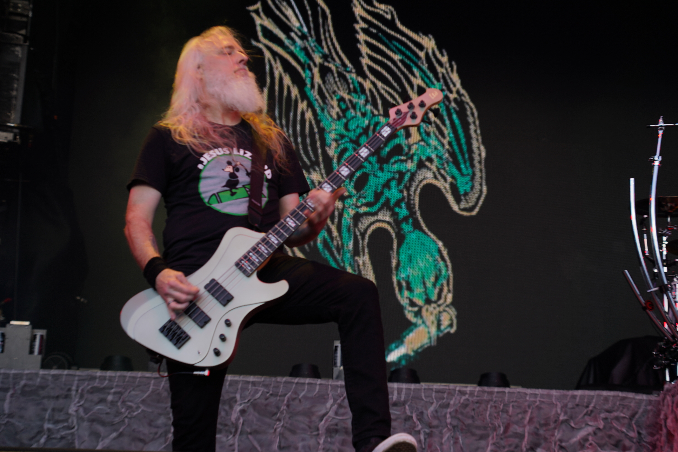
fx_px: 1450
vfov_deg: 17.7
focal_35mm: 77
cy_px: 226
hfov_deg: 26.3
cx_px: 339
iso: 125
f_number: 4.5
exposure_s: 1/100
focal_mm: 77
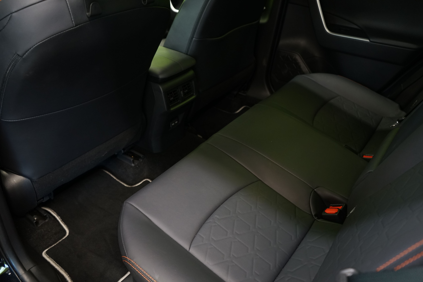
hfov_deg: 63.7
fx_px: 341
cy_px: 141
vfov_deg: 45.0
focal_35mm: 29
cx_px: 212
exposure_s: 1/20
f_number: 4
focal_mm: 29
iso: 1250
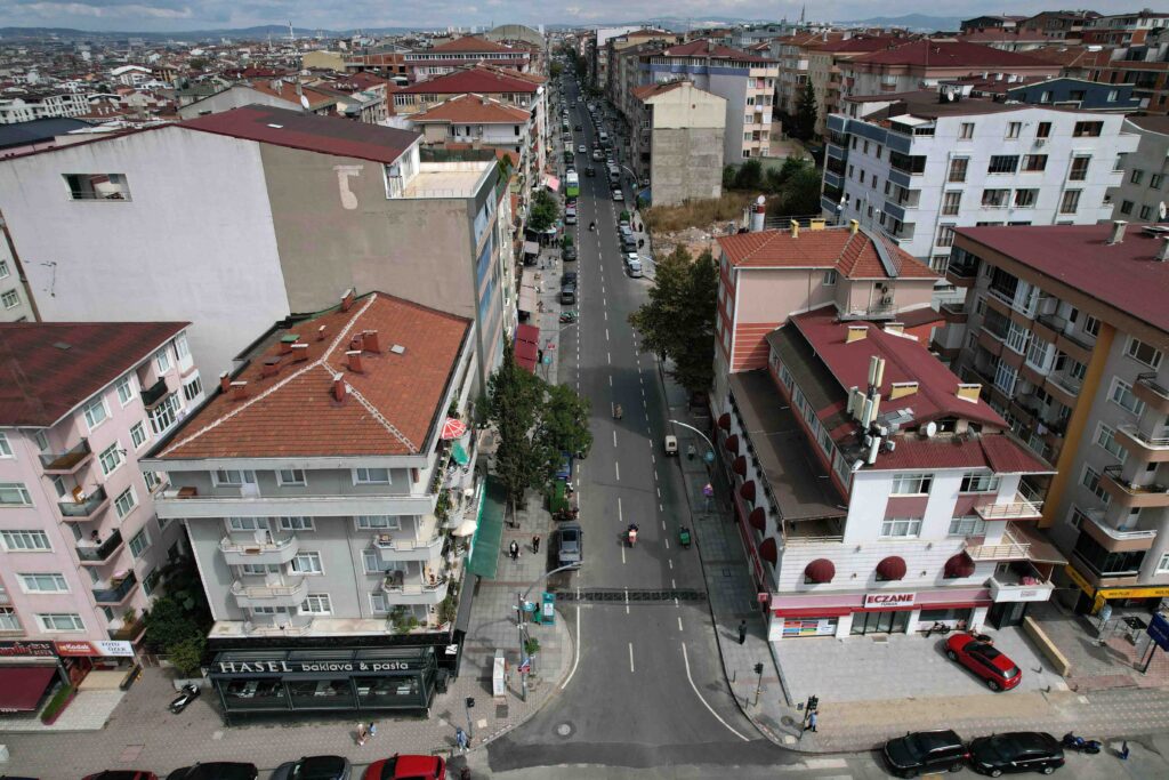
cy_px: 390
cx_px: 584
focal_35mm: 22
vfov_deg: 57.2
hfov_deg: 78.6
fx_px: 714
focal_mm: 8.38
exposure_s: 1/5000
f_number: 2.8
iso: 100
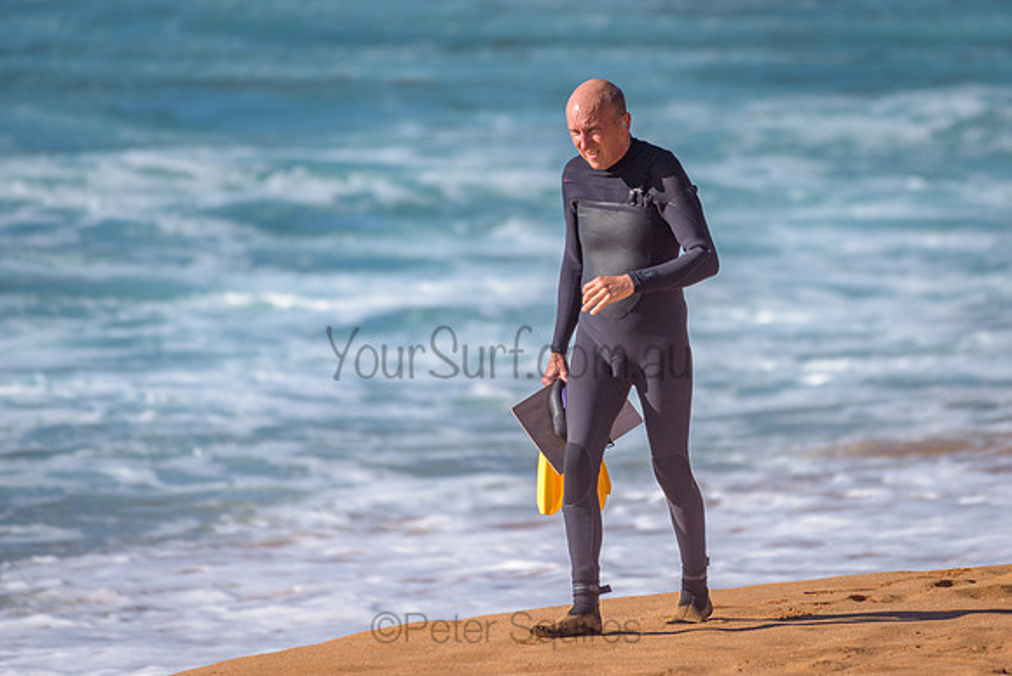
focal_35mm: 613
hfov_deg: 3.4
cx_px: 620
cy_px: 273
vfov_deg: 2.2
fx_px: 17230
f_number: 5.6
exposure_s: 1/2000
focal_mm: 500
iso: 180
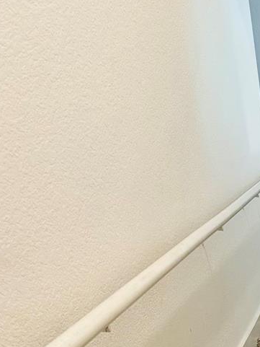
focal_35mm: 83
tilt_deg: -53.9
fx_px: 831
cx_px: 396
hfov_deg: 16.2
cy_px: 353
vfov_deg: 22.6
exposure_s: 1/60
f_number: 1.6
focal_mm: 5.96
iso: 250
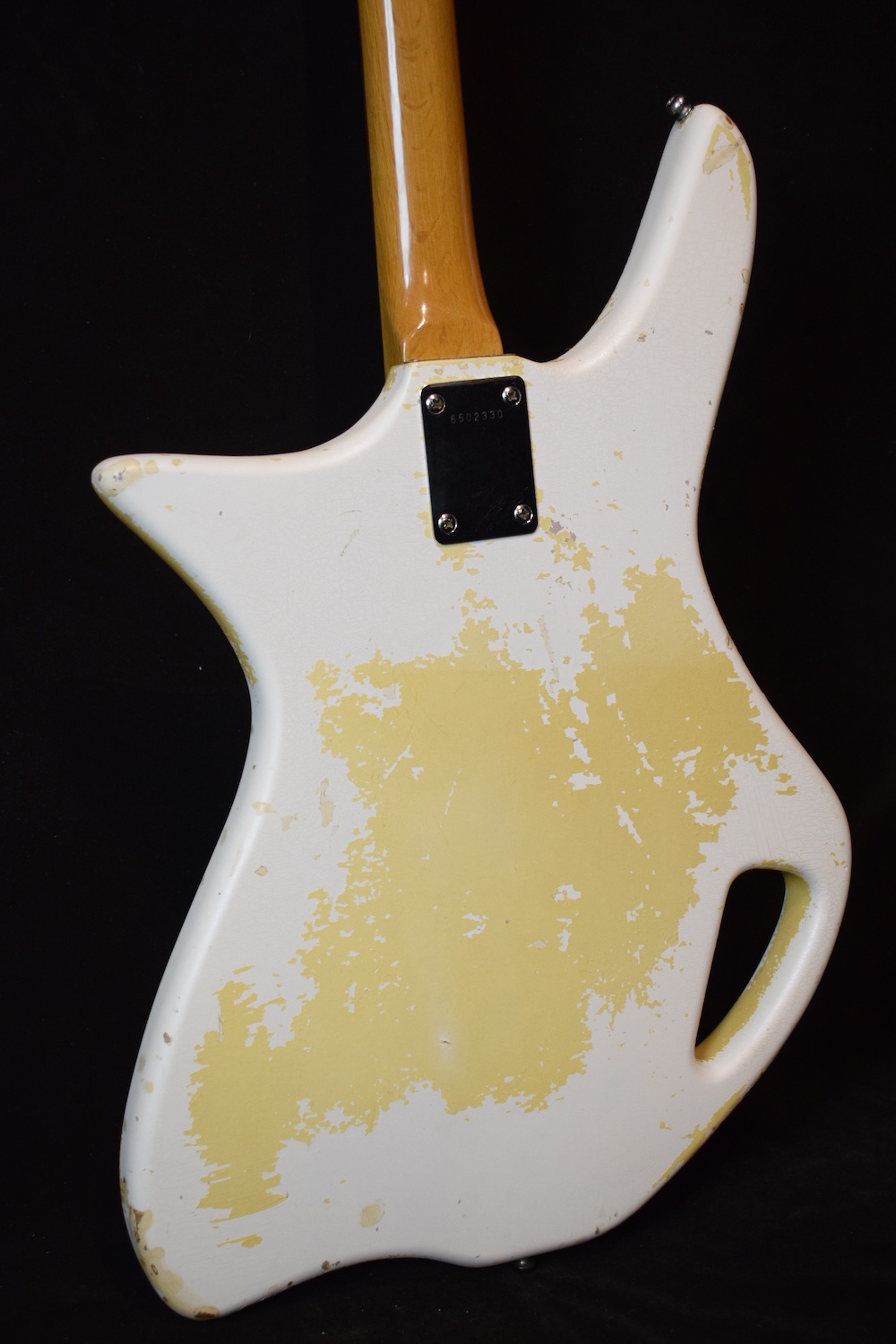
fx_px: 1904
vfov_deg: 38.9
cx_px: 448
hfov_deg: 26.5
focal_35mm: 51
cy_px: 672
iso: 1600
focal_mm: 34
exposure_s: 1/60
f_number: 4.5
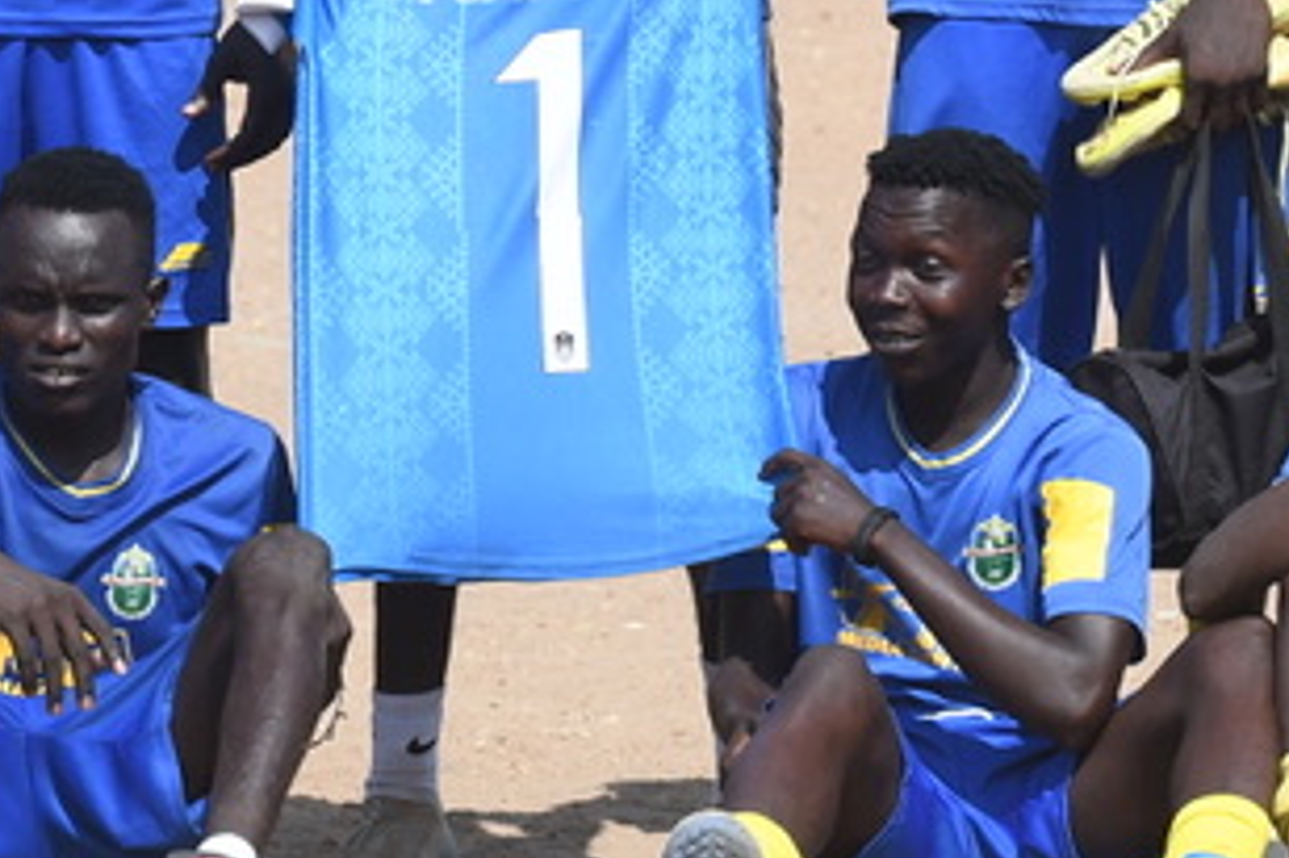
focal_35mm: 455
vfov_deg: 3.0
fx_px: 16282
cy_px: -163
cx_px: 251
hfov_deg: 4.5
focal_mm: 86
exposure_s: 1/1000
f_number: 6.3
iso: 250
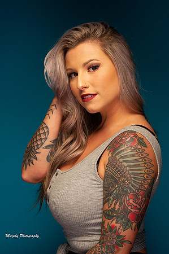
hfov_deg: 13.0
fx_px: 741
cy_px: 127
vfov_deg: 19.5
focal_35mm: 105
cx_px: 84
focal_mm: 105
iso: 200
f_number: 6.3
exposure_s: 1/160
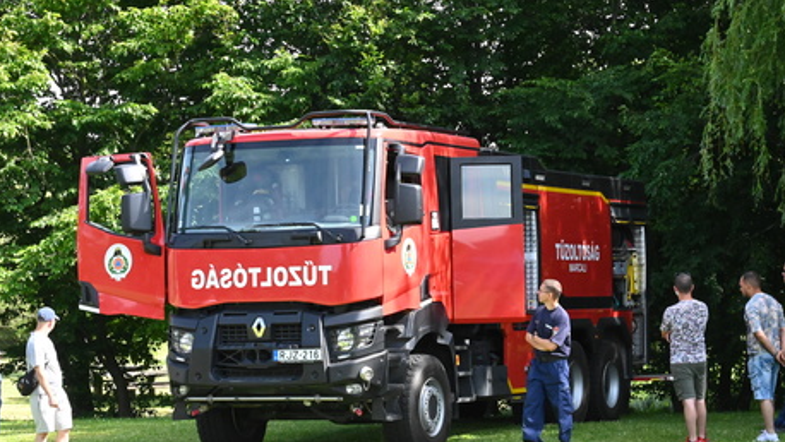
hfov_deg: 20.9
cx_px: 436
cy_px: 269
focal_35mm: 102
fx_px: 2124
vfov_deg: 11.9
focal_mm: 85
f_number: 18
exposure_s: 1/1250
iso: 10000
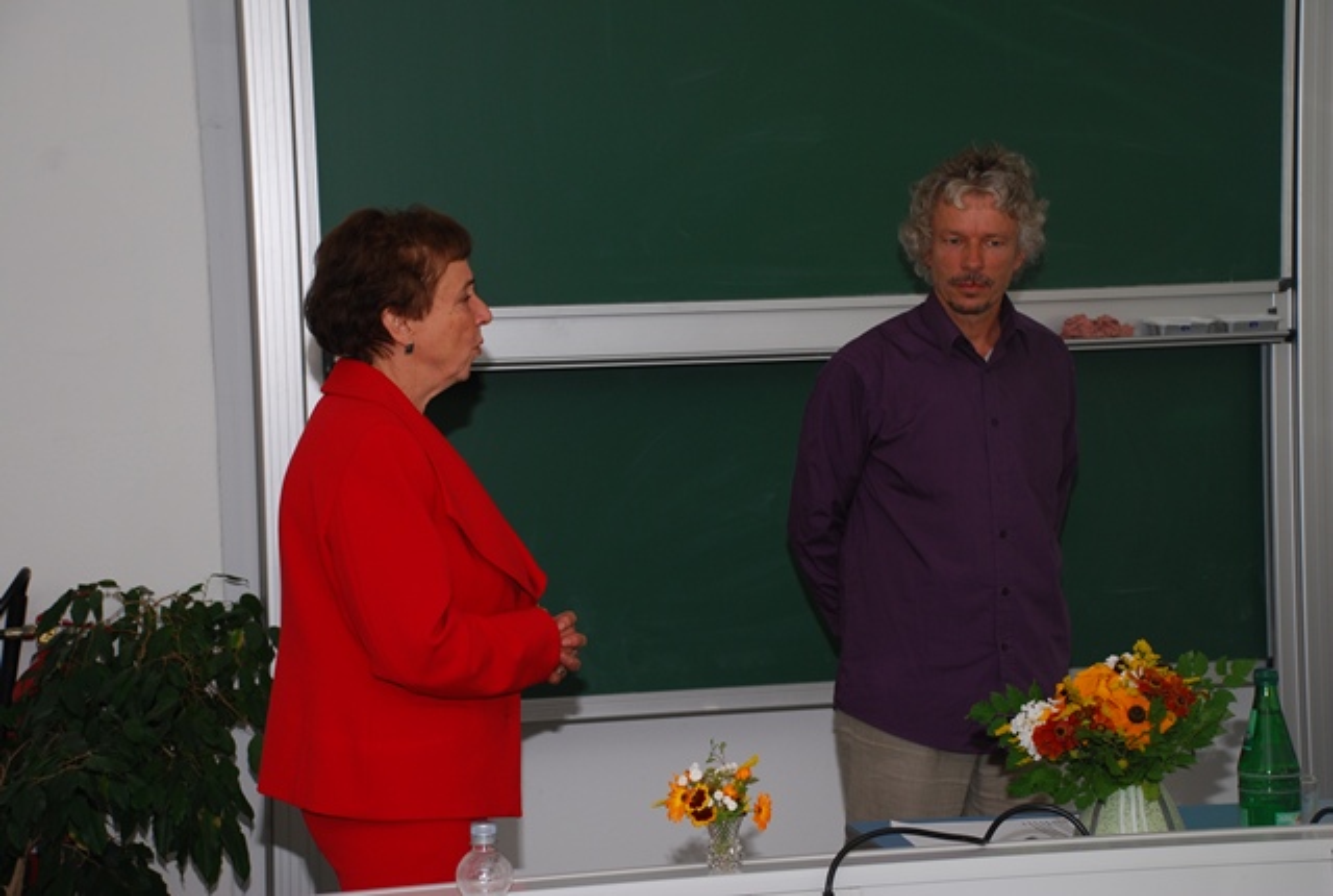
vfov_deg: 17.6
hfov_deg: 25.9
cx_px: 666
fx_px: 2895
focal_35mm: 78
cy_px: 448
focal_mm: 52
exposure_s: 1/60
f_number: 5
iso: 200
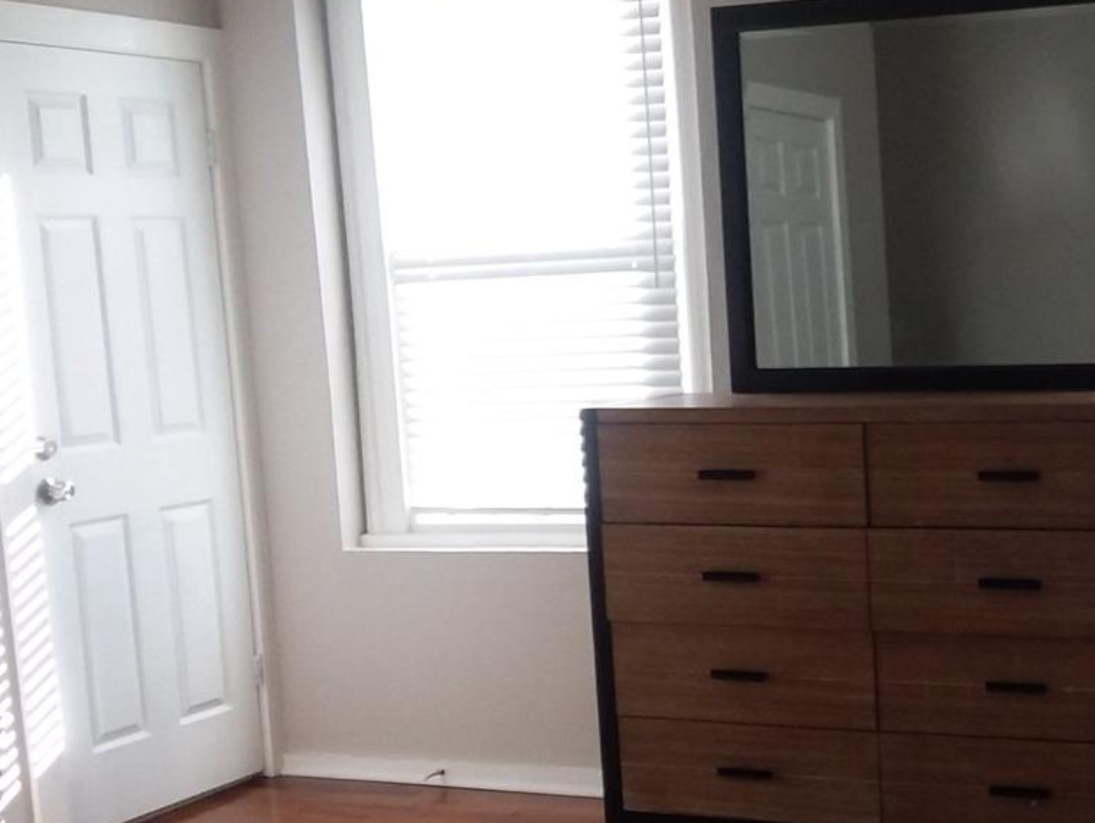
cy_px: 534
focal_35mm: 55
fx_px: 1741
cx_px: 988
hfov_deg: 33.1
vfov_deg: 26.5
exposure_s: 1/120
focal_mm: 2.47
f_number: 1.9
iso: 64
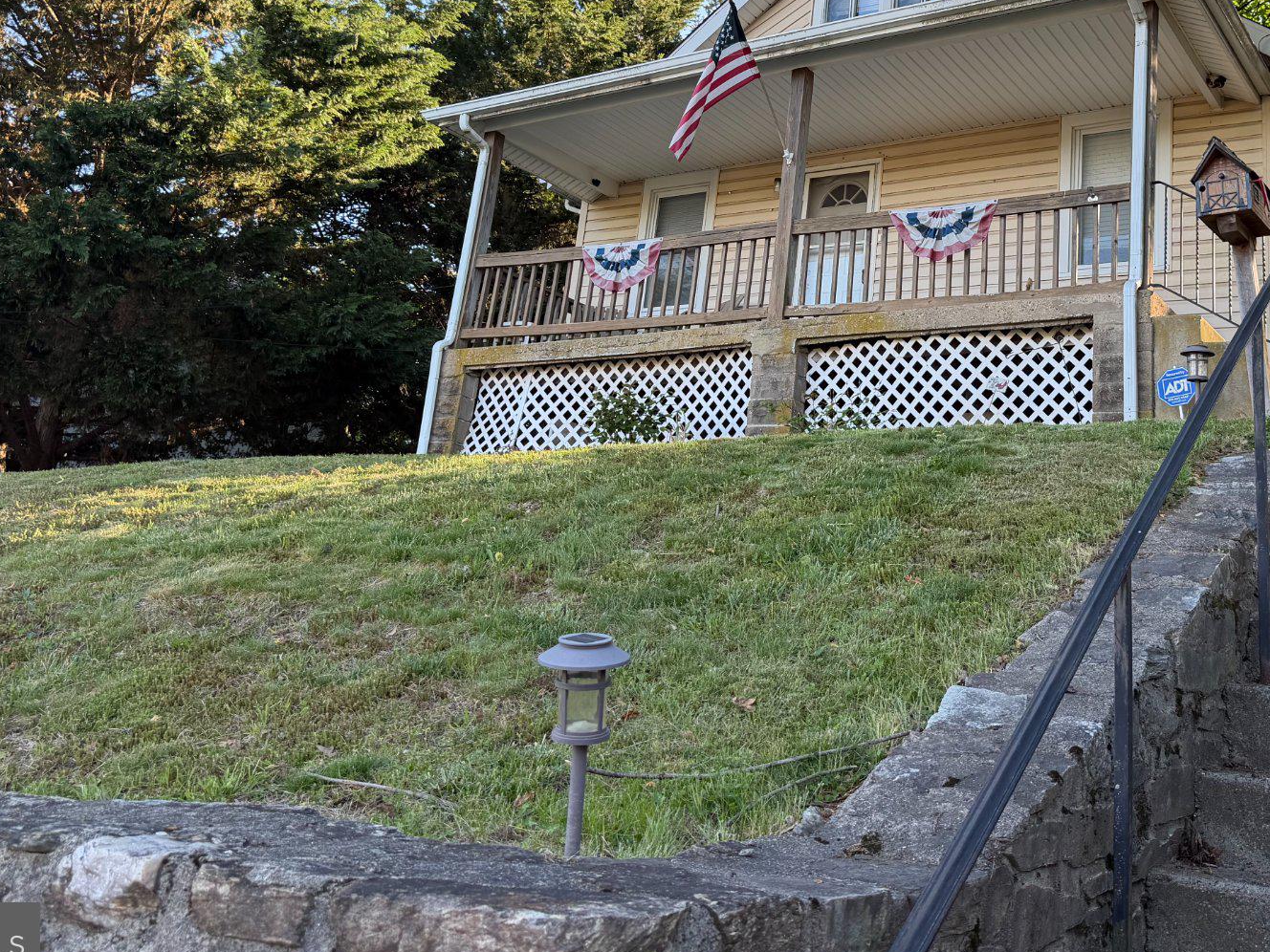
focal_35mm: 37
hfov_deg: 49.7
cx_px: 780
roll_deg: -6.3
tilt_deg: +17.5
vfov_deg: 37.8
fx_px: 1357
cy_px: 247
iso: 80
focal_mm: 6.76
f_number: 1.78
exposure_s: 1/333
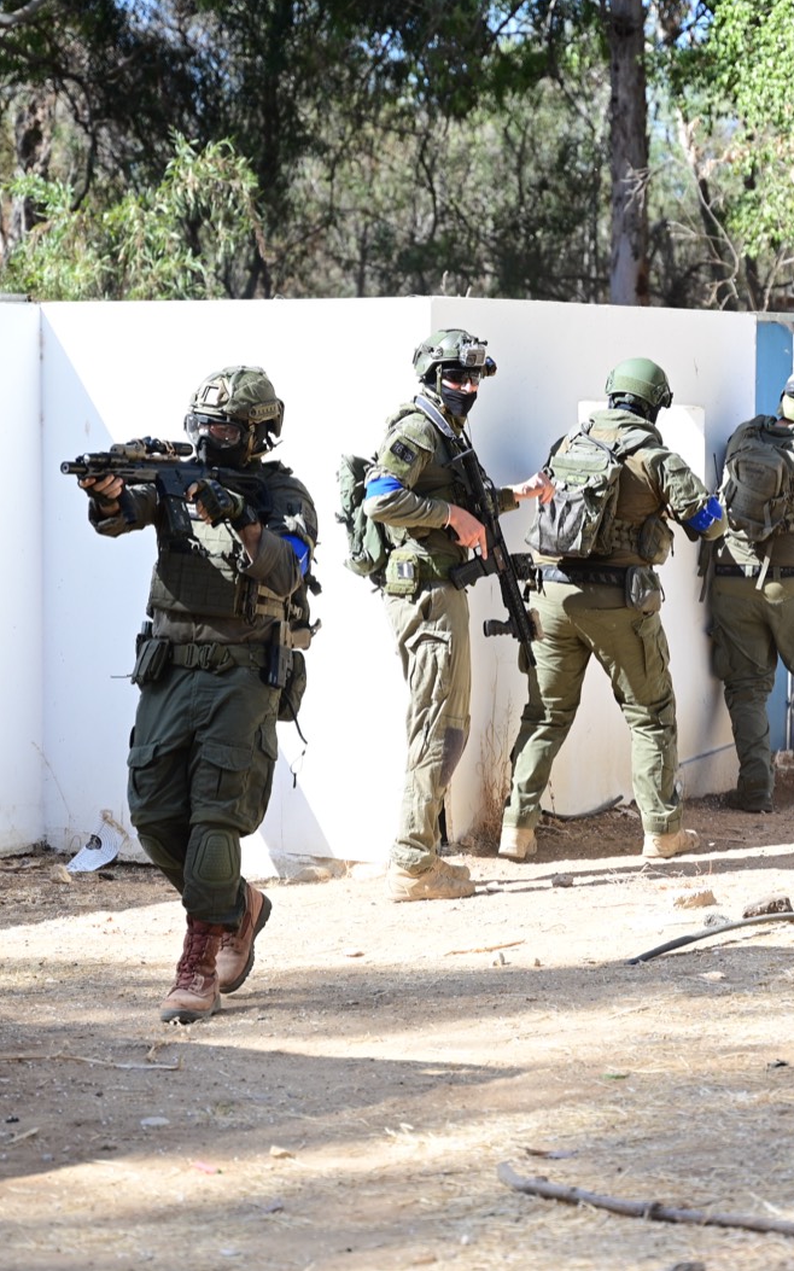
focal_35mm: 99
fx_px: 3428
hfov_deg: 13.2
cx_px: 480
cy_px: 631
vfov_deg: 21.0
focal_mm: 64
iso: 250
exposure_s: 1/1000
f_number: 3.2
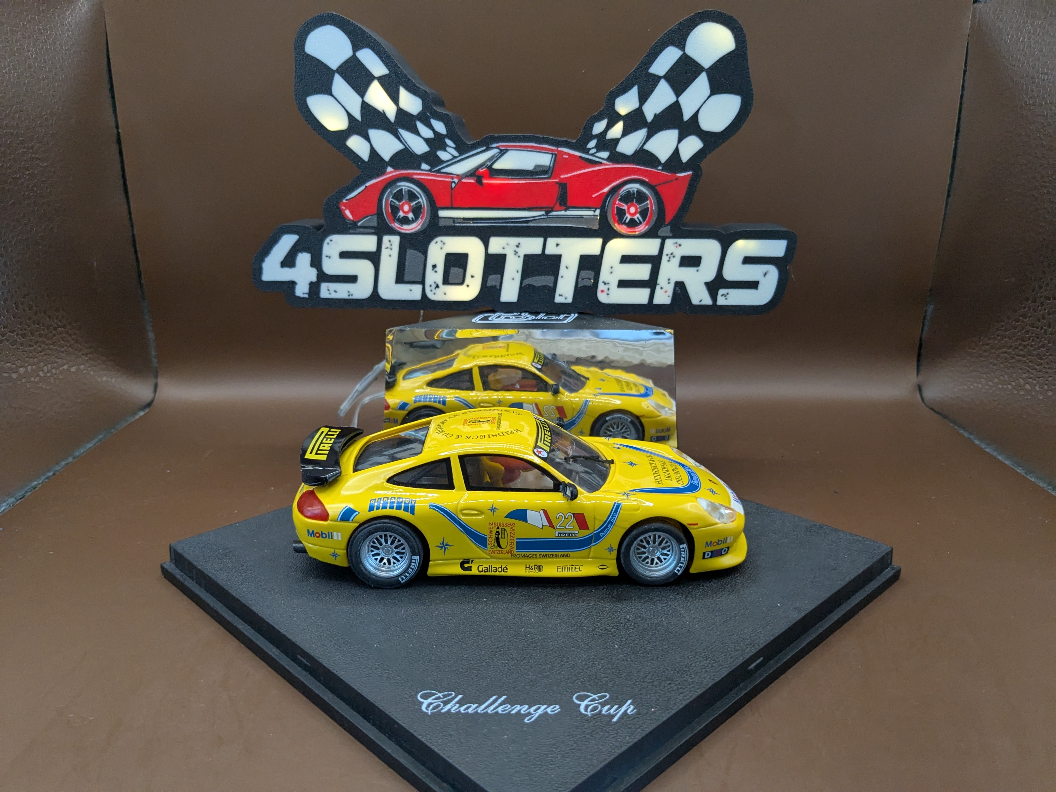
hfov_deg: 65.3
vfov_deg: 51.4
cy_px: 396
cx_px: 528
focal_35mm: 27
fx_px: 824
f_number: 1.73
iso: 535
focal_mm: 4.38
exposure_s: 1/99.9
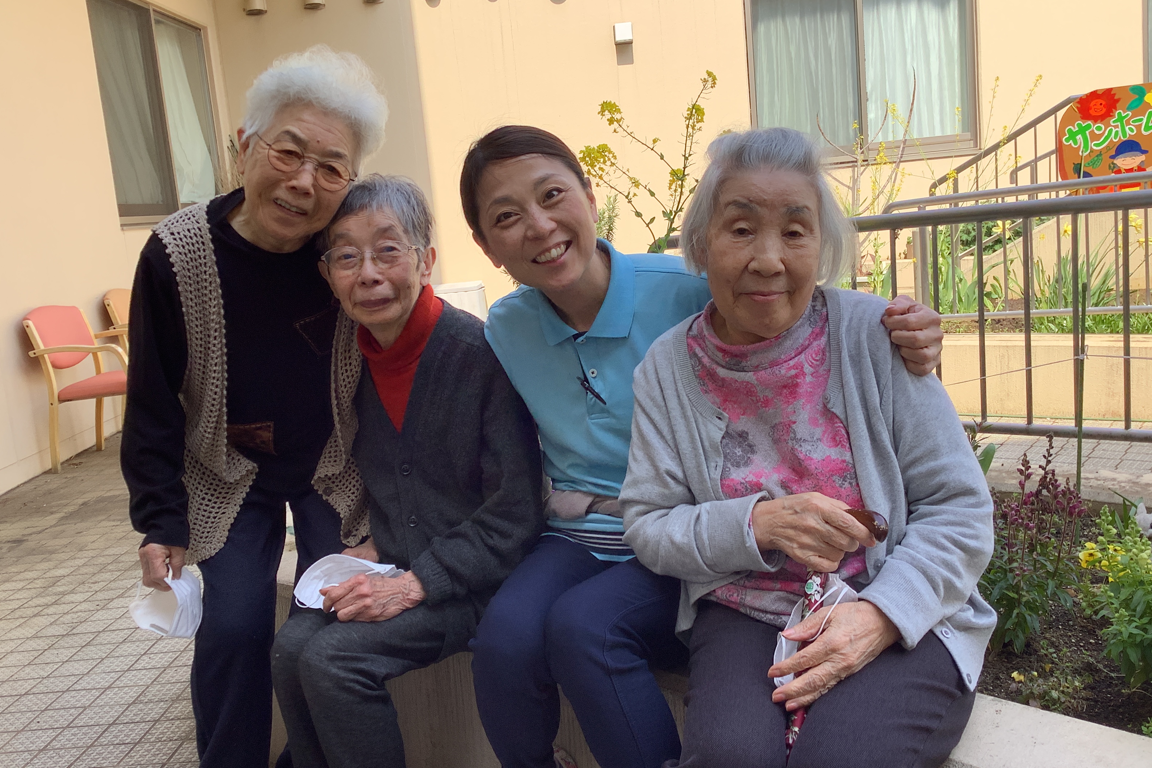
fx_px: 1056
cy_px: 361
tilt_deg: -11.5
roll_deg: +4.3
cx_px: 568
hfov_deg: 57.2
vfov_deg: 40.0
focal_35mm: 33
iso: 25
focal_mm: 3.3
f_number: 2.4
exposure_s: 1/312
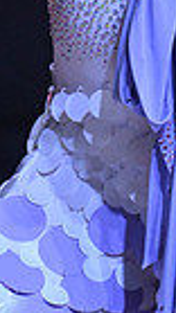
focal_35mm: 875
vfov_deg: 2.5
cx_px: 109
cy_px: -169
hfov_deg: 1.4
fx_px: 7273
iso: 4000
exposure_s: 1/400
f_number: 8
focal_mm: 200
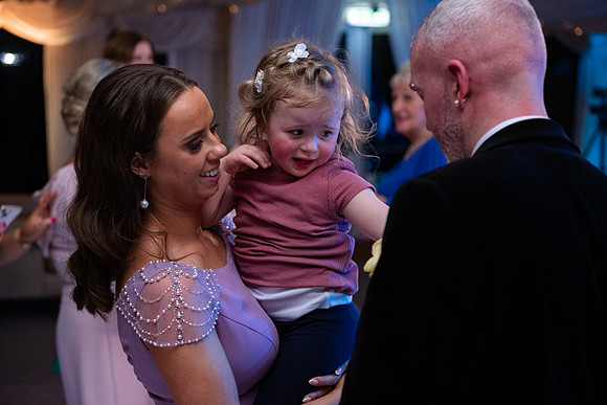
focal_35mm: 62
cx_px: 304
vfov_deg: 21.9
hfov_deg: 32.4
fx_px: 1046
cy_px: 202
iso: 1000
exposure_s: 1/160
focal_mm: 62
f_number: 3.5
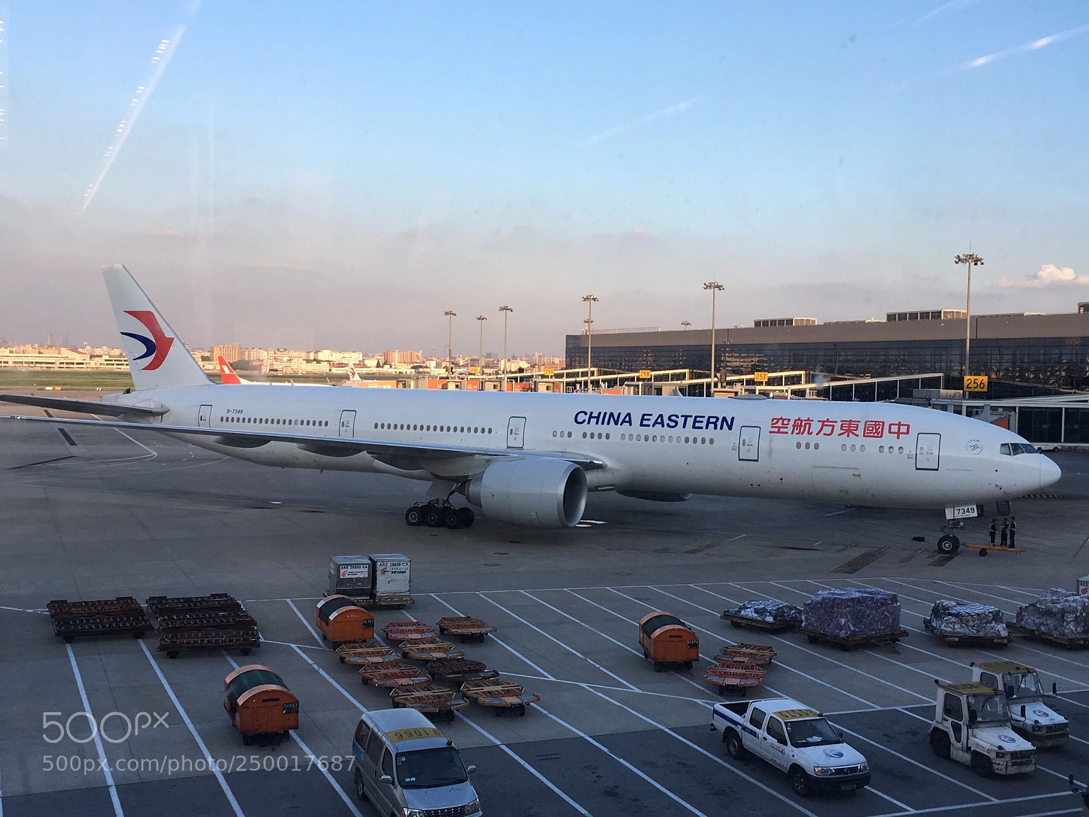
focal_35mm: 29
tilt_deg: -2.3
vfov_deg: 48.2
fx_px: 912
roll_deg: -2.0
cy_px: 408
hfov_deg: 61.7
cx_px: 544
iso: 25
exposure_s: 1/125
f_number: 2.2
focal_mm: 4.15
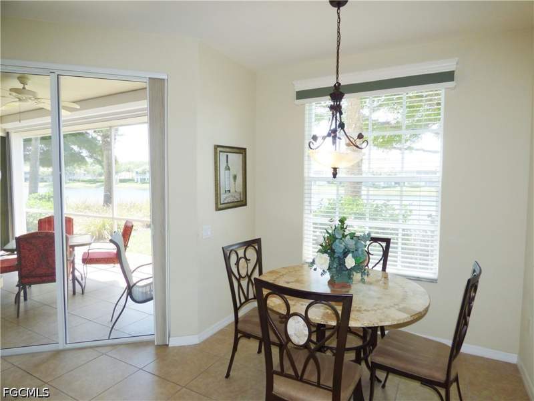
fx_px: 309
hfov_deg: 81.7
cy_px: 200
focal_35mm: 20
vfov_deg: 66.0
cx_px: 267
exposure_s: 1/60
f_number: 3.5
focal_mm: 3.58
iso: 100
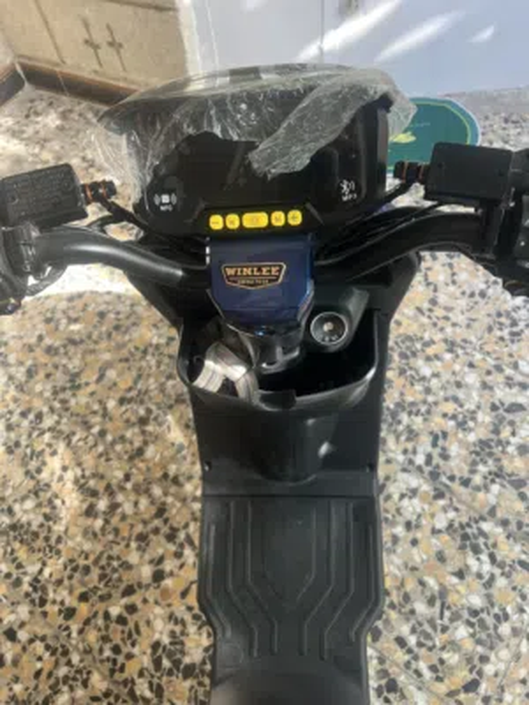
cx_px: 264
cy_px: 352
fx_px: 530
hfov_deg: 53.1
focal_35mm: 26
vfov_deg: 67.3
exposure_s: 1/121
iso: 80
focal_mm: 5.7
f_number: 1.5
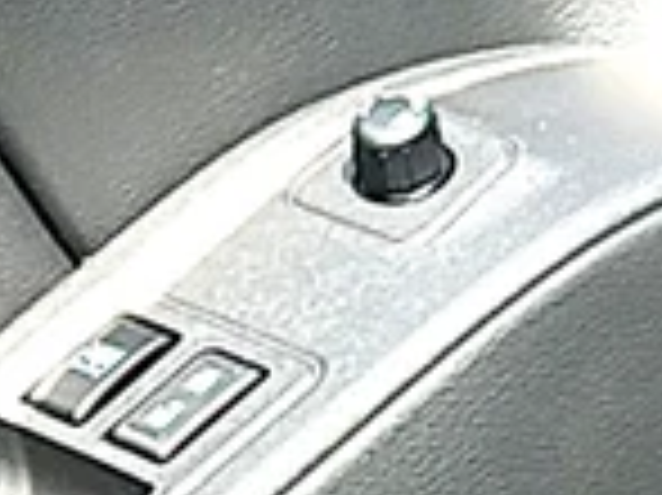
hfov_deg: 9.9
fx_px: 3459
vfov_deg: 7.9
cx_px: -802
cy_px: 947
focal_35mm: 181
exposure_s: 1/700
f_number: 1.78
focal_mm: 6.86
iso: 80
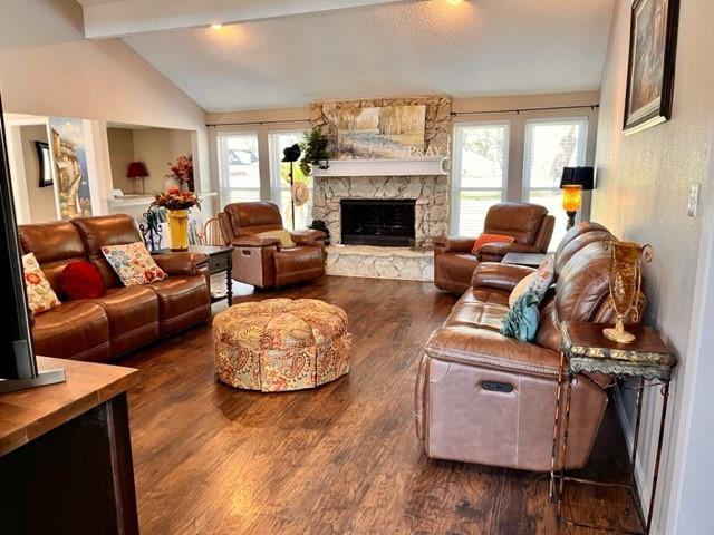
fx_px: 536
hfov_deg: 67.3
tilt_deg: -11.2
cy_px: 268
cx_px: 357
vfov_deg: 53.1
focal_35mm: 26
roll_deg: +0.6
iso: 125
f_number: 1.6
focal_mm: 5.1
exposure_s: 1/60
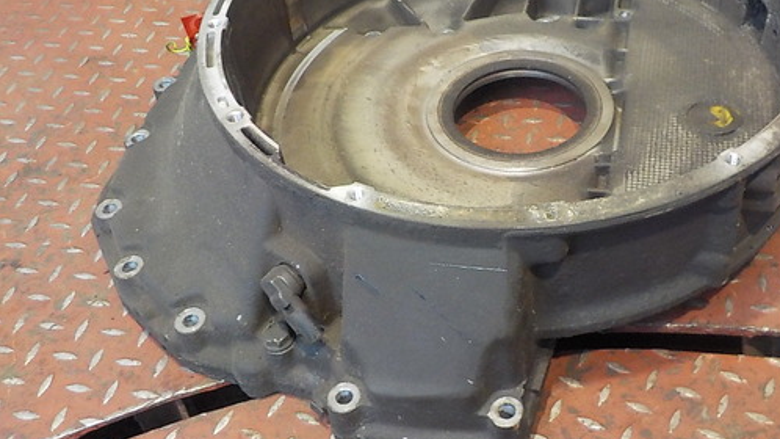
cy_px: 149
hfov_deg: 47.8
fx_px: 869
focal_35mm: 42
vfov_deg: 28.2
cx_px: 500
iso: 400
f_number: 3.3
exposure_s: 1/15
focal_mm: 4.1
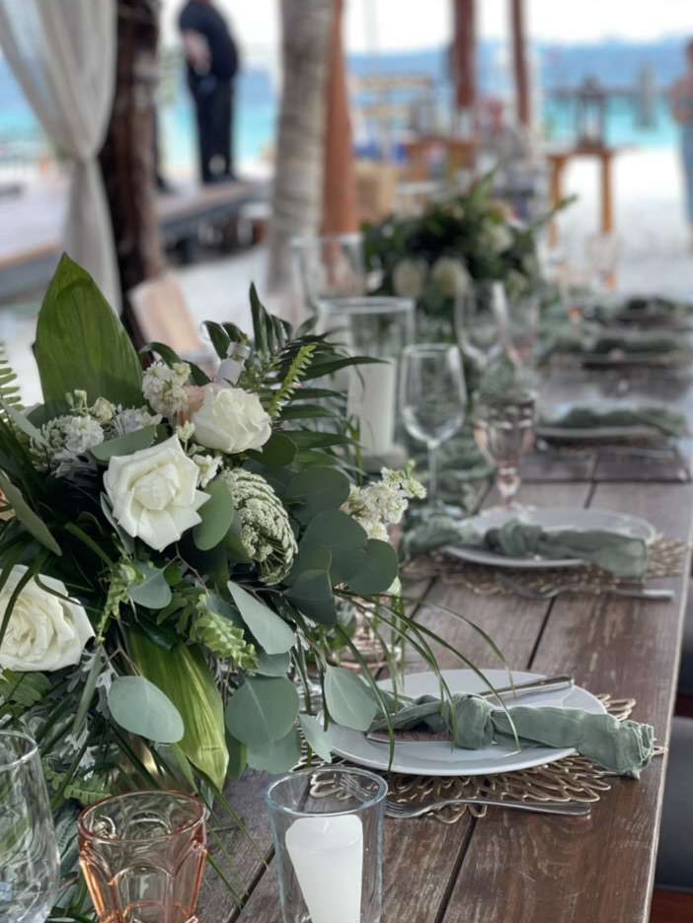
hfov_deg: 21.0
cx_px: 363
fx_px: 1869
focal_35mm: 70
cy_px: 448
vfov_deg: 27.8
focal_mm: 7.5
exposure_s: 1/120
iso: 64
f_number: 2.2
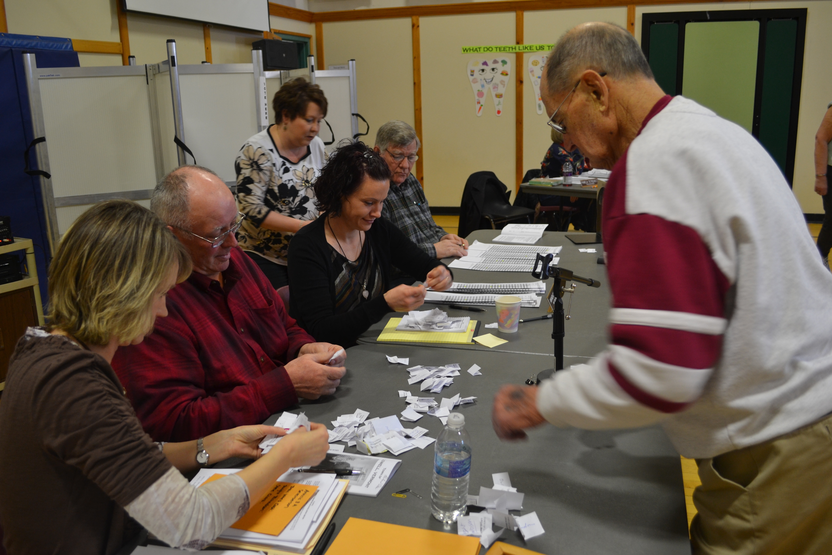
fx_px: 693
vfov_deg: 43.6
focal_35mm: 30
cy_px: 278
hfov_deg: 61.9
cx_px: 416
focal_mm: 20
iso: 400
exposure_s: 1/30
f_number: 3.8
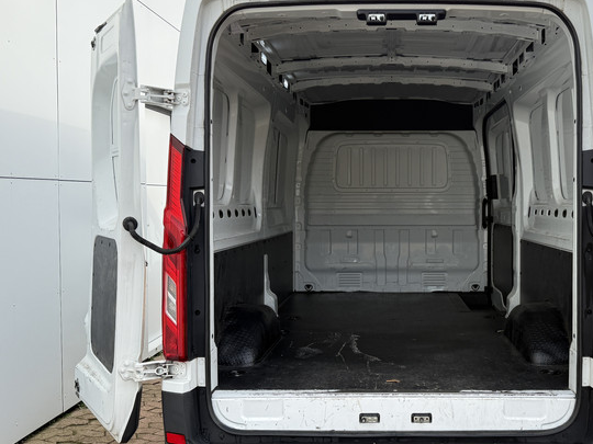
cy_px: 235
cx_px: 389
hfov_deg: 46.2
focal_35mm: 40
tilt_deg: -2.8
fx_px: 685
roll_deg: -0.1
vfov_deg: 35.9
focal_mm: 6.76
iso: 100
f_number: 1.78
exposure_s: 1/1106
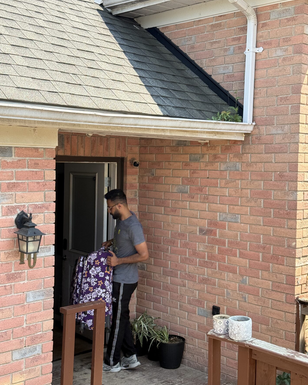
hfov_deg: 29.7
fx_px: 581
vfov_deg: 36.7
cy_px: 191
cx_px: 153
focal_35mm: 51
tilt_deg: -0.3
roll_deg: -1.3
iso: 80
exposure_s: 1/794
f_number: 1.78
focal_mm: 6.76
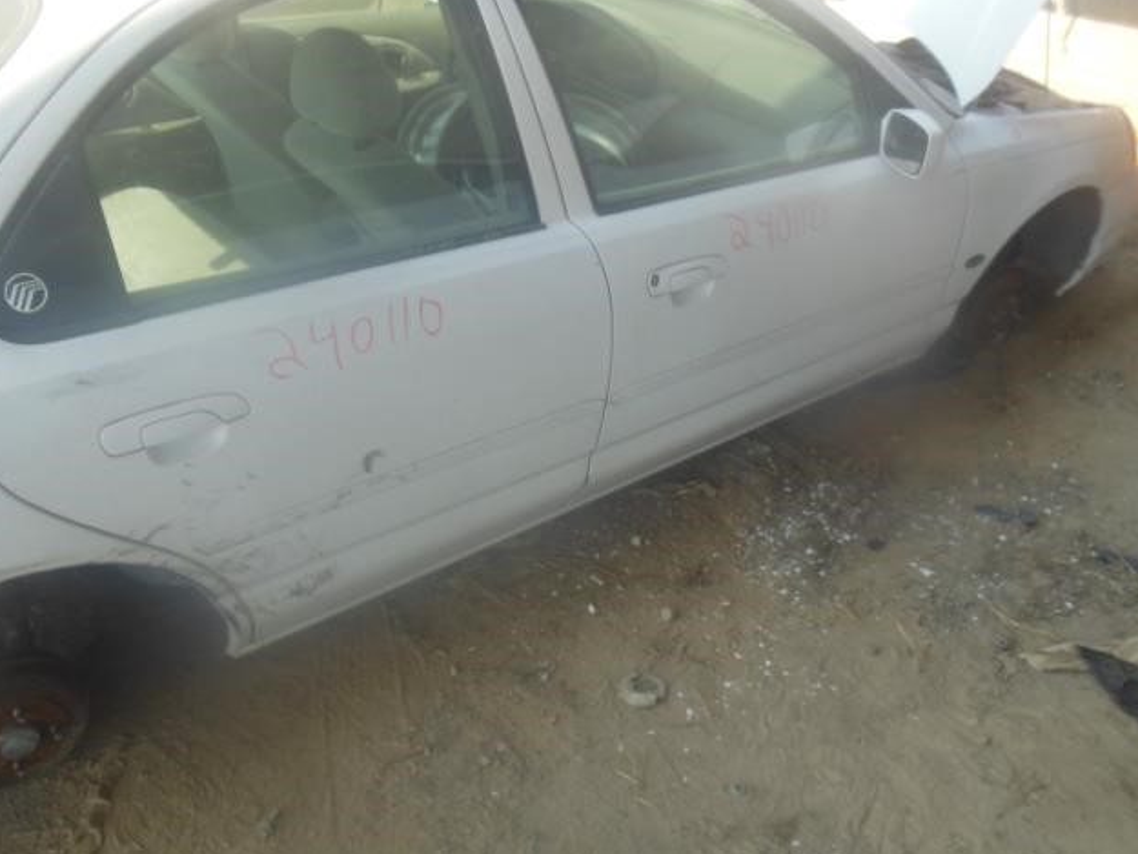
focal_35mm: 32
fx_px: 1052
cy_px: 450
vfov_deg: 44.2
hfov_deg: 56.8
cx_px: 570
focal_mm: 4.5
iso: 125
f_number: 3.2
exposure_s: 1/400
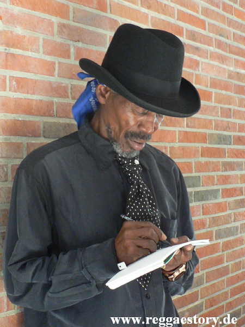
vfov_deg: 52.6
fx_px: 330
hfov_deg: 40.7
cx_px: 122
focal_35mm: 35
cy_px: 164
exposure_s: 1/13
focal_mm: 6
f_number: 2.8
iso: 200
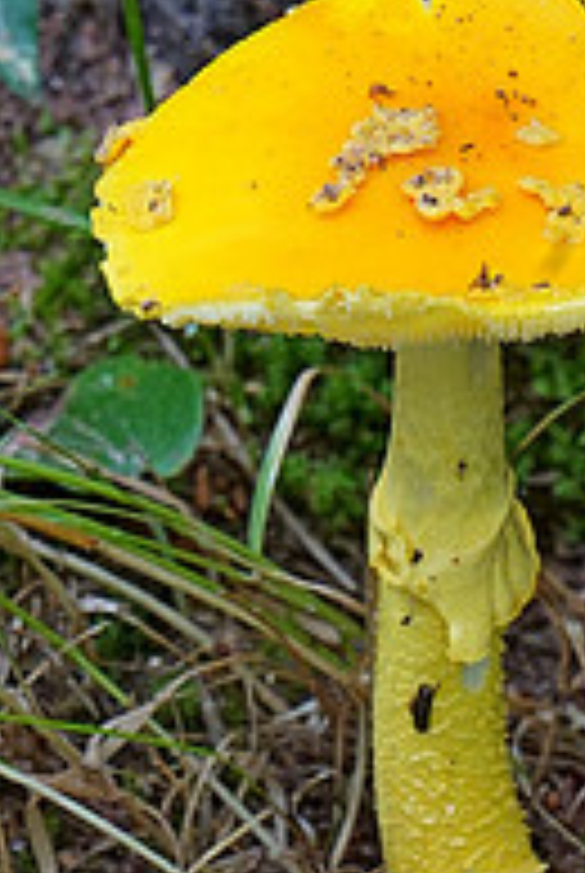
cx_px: 497
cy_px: 392
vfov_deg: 2.8
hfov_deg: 1.9
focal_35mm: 732
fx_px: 17778
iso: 1000
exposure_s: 1/30
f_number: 13
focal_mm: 210
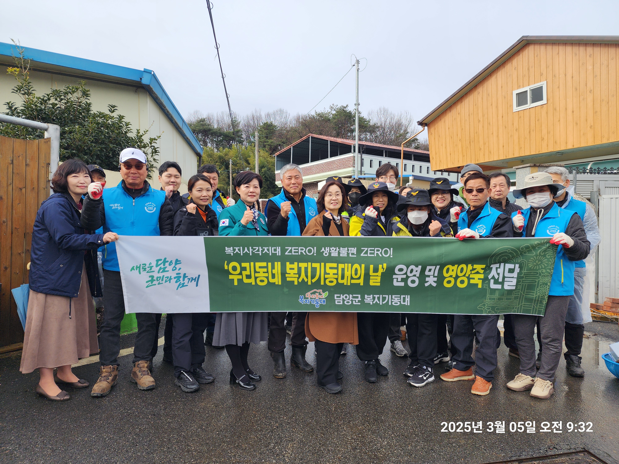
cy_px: 232
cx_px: 310
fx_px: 411
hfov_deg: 73.9
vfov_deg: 58.9
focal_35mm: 23
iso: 12
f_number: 1.8
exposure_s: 1/412
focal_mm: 6.4
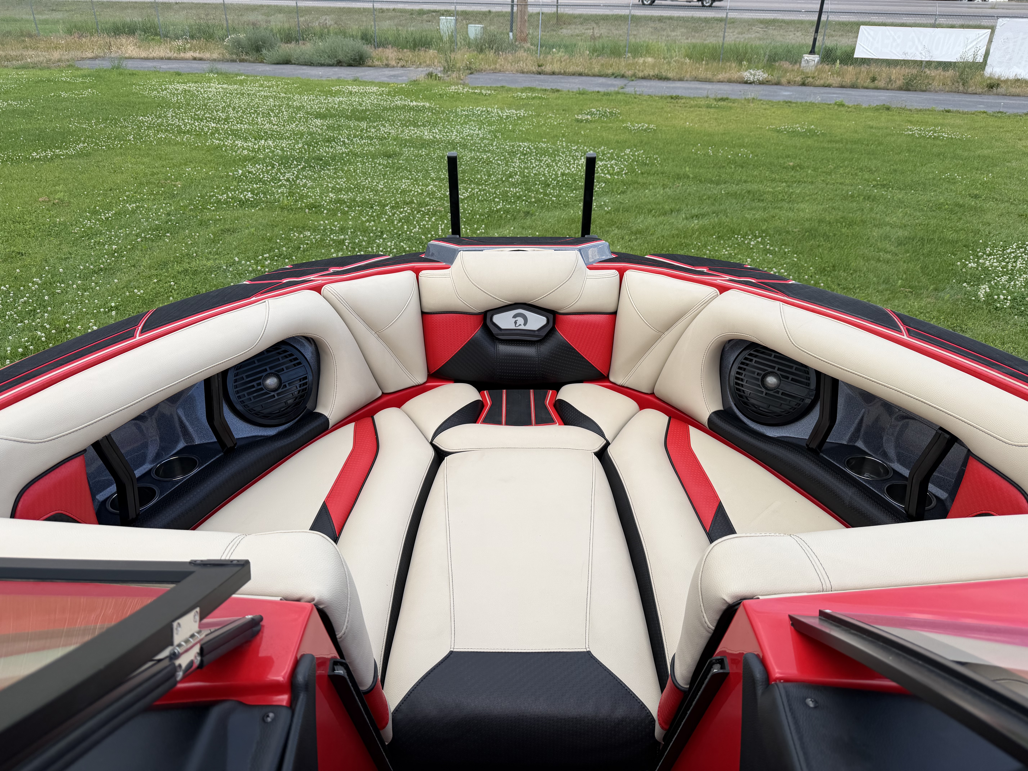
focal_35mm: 24
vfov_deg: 56.8
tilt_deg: -28.8
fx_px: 713
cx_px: 514
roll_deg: -0.7
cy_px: 386
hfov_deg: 71.6
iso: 80
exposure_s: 1/1192
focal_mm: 6.76
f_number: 1.78
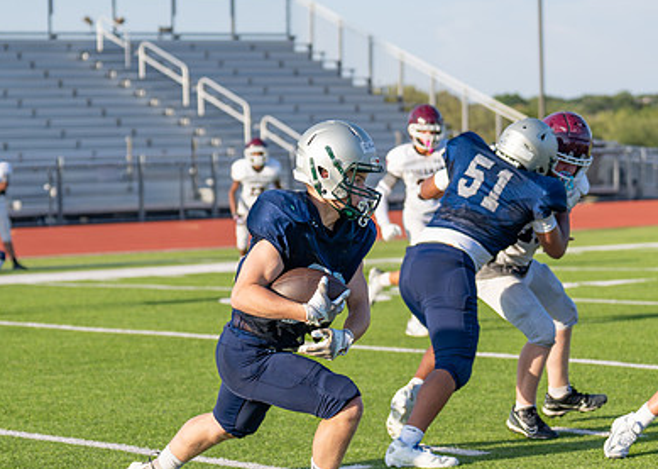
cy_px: 346
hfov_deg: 14.8
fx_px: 2539
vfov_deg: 10.5
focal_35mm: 136
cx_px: 309
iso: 320
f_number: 2.8
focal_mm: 70
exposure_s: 1/3200
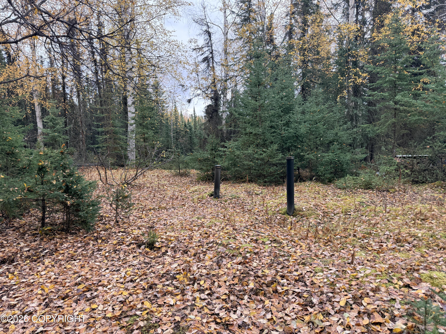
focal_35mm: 24
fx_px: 309
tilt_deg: -5.5
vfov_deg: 56.8
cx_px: 223
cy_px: 167
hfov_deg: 71.6
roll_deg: +2.2
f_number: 1.78
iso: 125
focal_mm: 6.76
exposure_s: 1/234
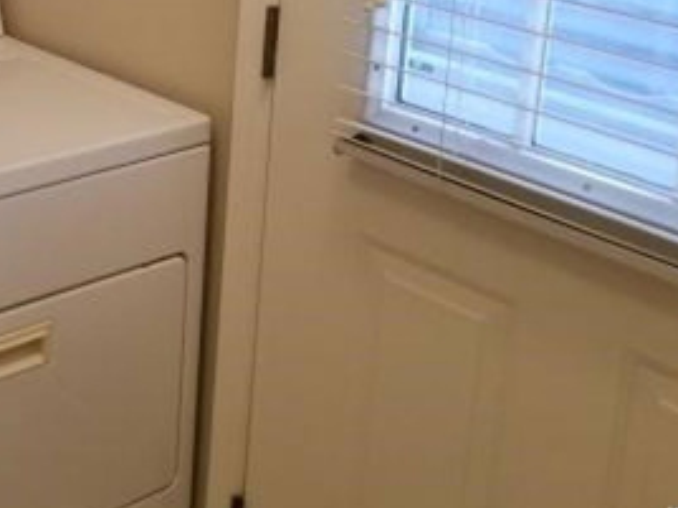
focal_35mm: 62
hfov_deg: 28.5
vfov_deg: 22.1
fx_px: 1214
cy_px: -81
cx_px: -61
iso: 160
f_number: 1.7
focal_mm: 4.3
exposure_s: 1/40
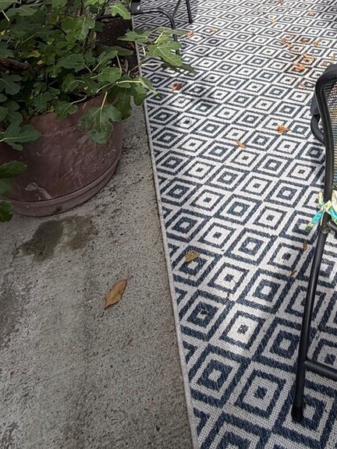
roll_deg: -1.4
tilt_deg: -8.1
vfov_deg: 37.4
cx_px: 299
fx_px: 454
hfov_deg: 38.1
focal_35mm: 35
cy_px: -109
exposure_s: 1/770
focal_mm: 2.22
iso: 40
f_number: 2.2
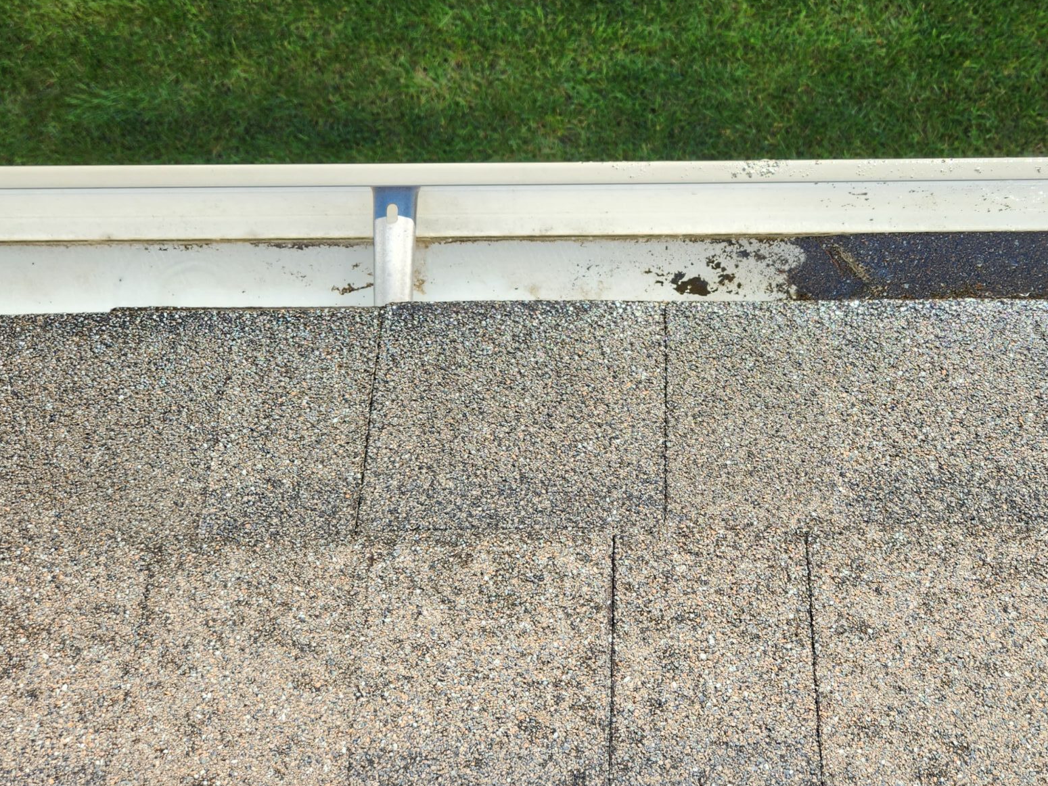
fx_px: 1151
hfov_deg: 48.3
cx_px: 681
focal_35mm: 38
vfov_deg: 36.9
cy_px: 208
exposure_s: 1/379
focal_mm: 5.4
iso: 20
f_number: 1.8
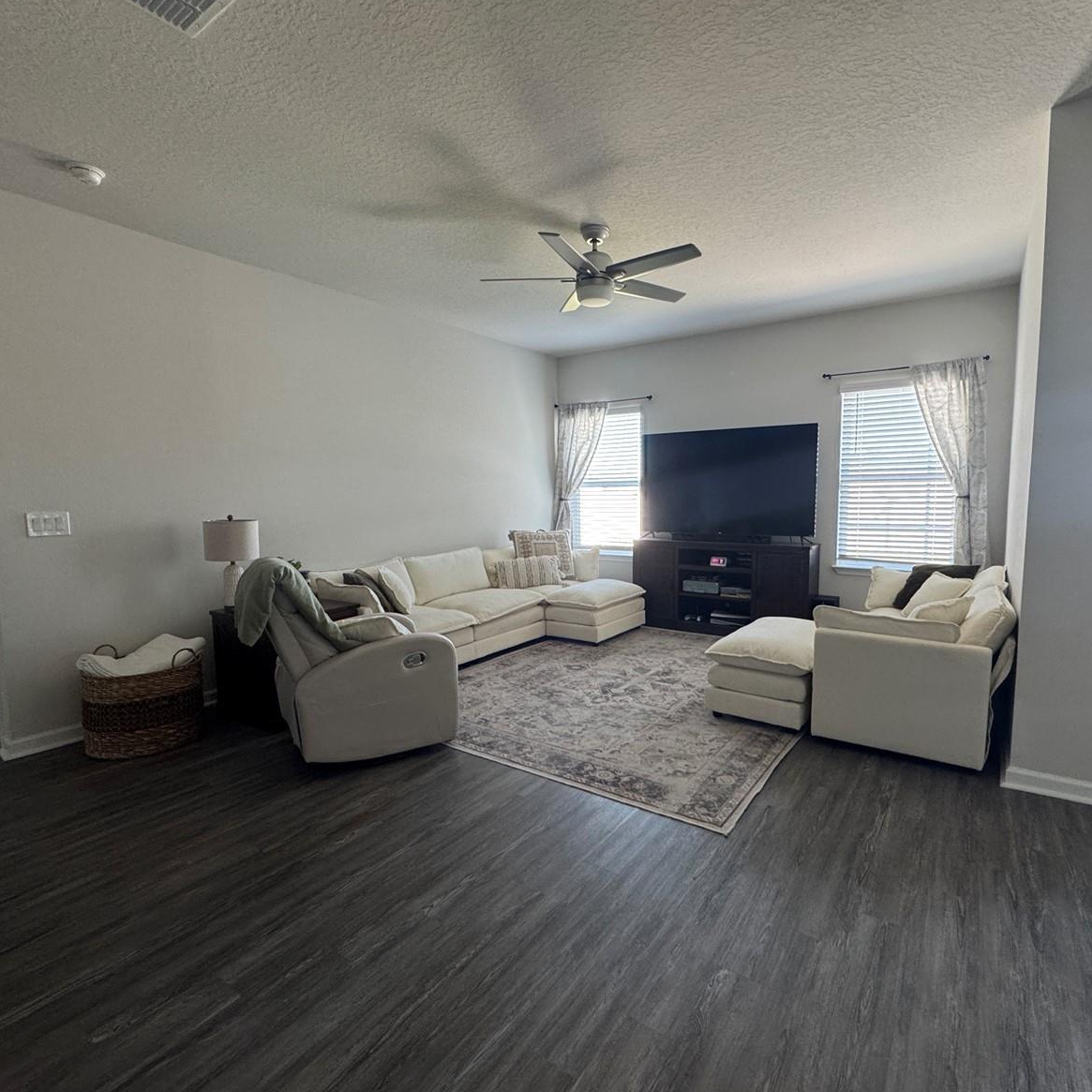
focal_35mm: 17
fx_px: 607
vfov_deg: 84.0
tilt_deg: -6.4
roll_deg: +0.8
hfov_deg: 83.8
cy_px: 551
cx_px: 584
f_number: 2.2
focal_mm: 2.22
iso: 250
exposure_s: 1/60
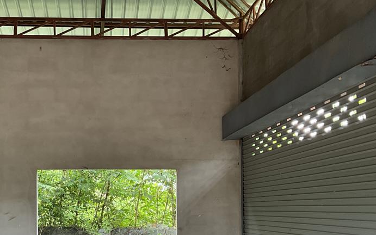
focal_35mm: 51
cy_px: 206
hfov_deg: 39.2
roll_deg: +1.2
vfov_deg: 24.7
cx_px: 129
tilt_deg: +0.5
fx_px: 523
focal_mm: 3
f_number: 1.8
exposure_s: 1/60
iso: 50
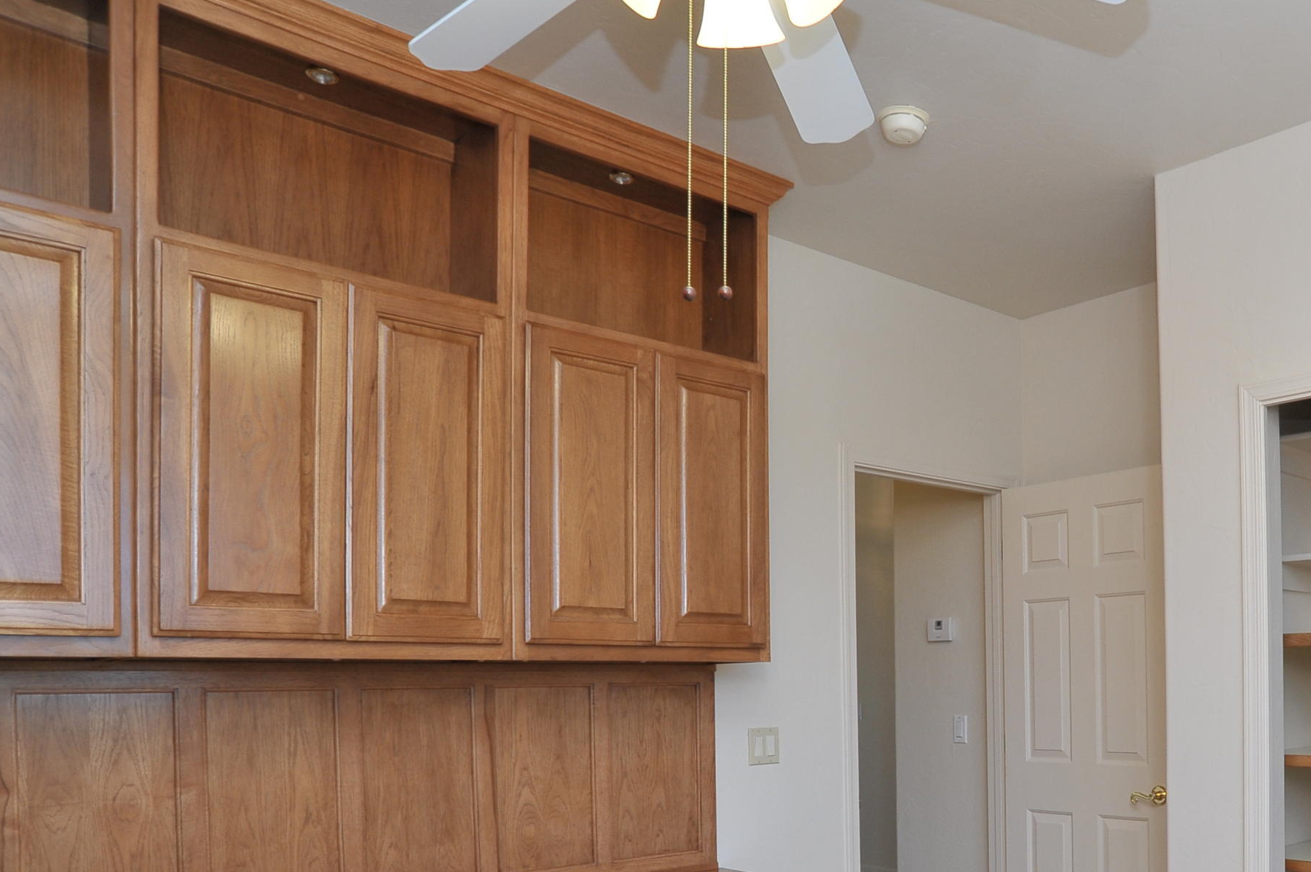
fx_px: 1092
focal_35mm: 30
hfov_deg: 58.9
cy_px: 667
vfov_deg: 42.1
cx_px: 973
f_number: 9
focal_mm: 18
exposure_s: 1/60
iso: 640
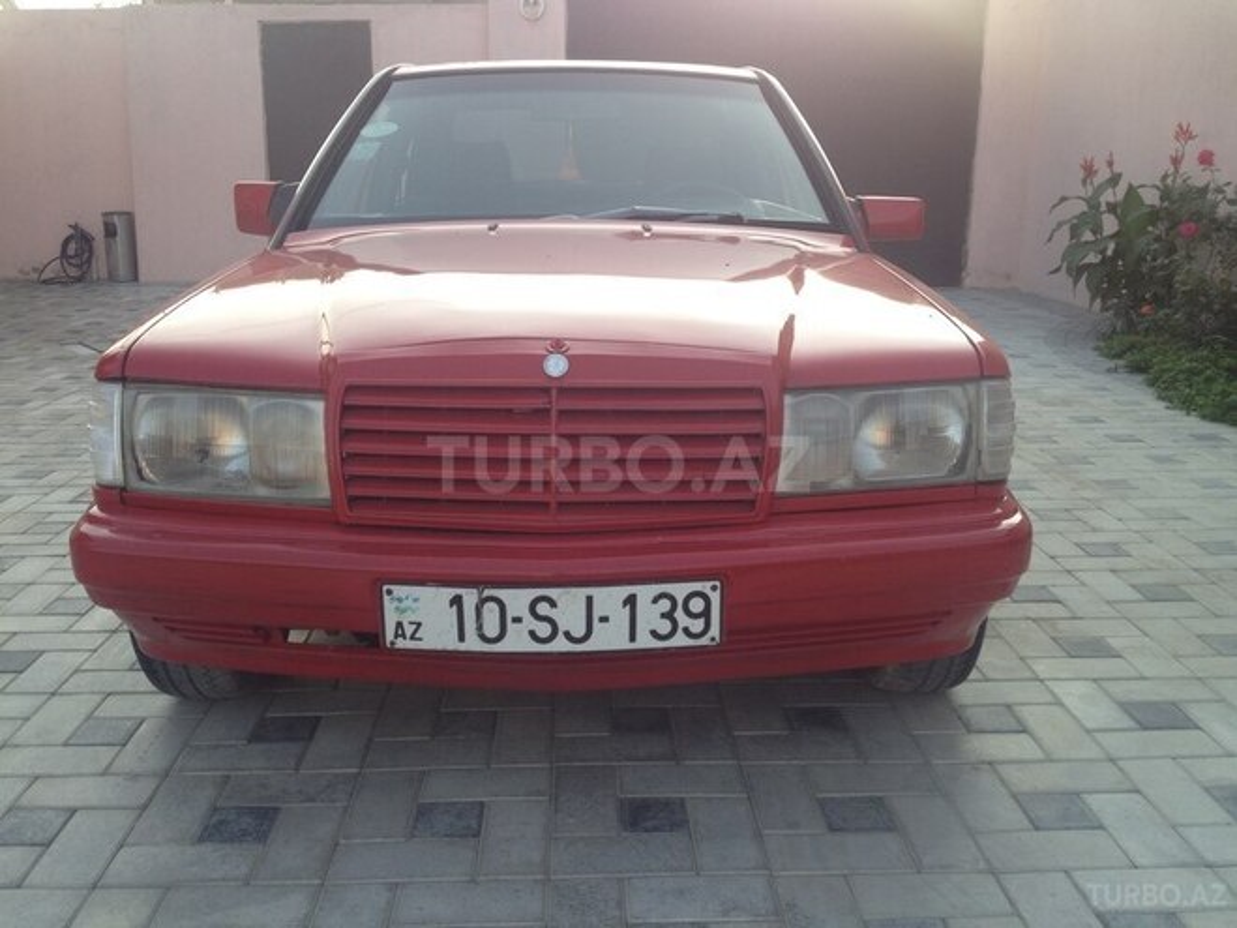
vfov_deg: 40.7
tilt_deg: -17.5
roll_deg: -0.5
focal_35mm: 35
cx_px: 618
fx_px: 1251
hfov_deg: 52.6
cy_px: 464
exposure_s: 1/267
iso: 50
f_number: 2.4
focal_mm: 4.28
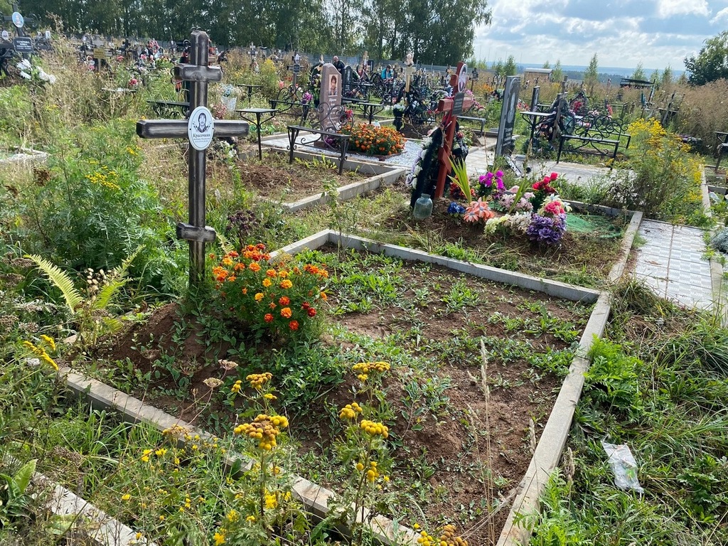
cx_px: 364
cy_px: 273
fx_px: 547
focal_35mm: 26
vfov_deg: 53.1
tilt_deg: -25.0
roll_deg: -3.6
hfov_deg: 67.3
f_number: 1.8
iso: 32
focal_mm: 4.25
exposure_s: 1/1072
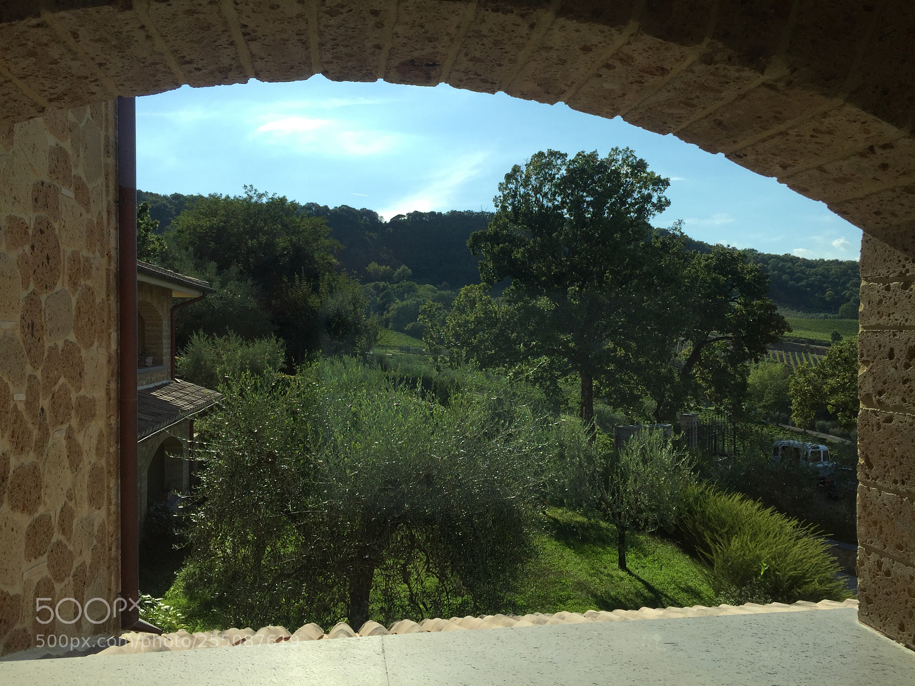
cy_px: 343
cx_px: 458
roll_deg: -1.1
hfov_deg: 61.7
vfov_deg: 48.2
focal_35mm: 29
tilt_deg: +0.3
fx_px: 767
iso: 32
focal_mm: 4.15
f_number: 2.2
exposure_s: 1/1980
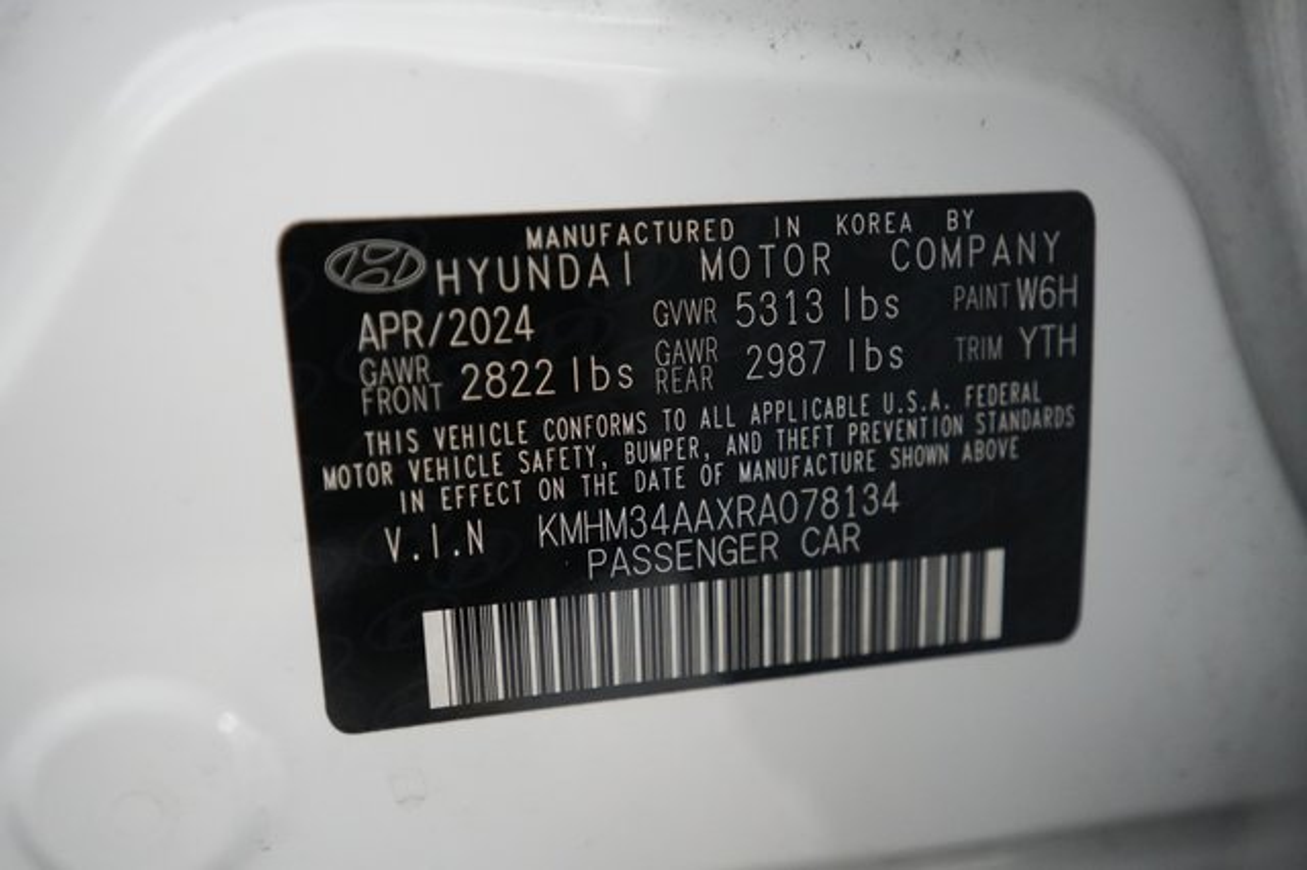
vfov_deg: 46.4
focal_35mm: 28
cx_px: 654
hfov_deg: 65.5
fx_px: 1016
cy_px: 435
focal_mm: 28
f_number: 2.8
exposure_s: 1/160
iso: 10000
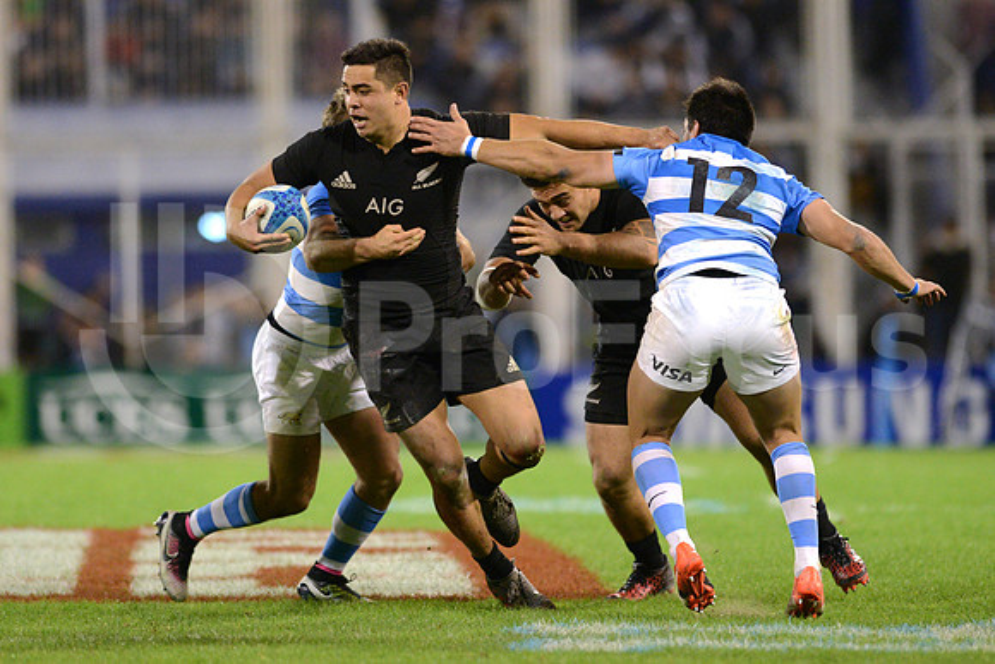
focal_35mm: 300
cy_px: 332
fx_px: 8293
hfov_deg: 6.9
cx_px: 498
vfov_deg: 4.6
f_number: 2.8
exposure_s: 1/1250
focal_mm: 300
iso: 4500
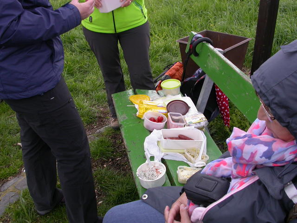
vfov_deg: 37.7
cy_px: 112
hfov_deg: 49.0
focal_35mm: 38
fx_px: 326
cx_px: 148
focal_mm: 7.85
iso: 100
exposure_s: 1/119
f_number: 4.2
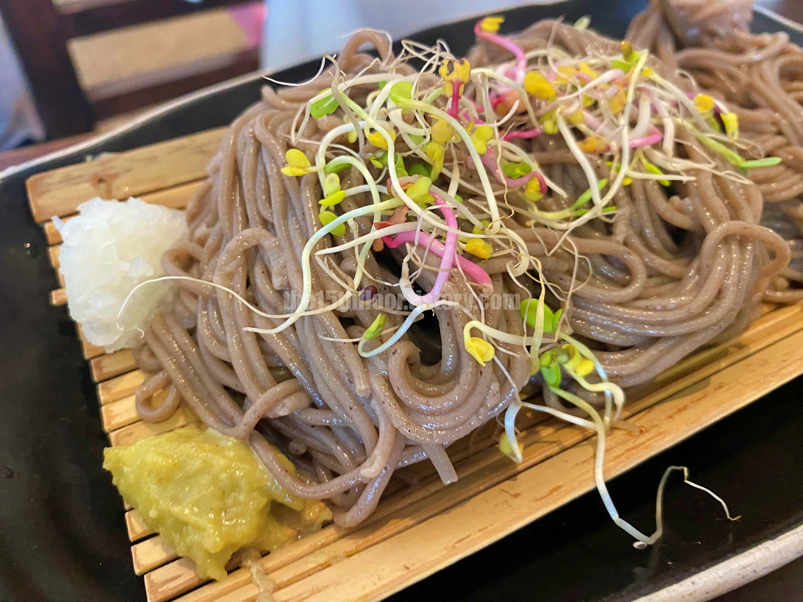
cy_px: 301
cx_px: 402
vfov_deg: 54.9
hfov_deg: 69.4
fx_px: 580
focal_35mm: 25
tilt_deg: -49.2
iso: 320
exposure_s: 1/40
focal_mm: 4.25
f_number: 1.8
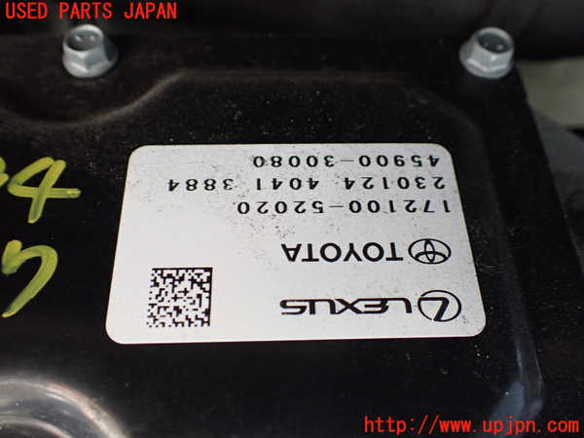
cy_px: 219
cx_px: 292
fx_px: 506
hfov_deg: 60.0
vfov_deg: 46.8
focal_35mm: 30
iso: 400
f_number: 2.3
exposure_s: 1/125
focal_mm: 5.4
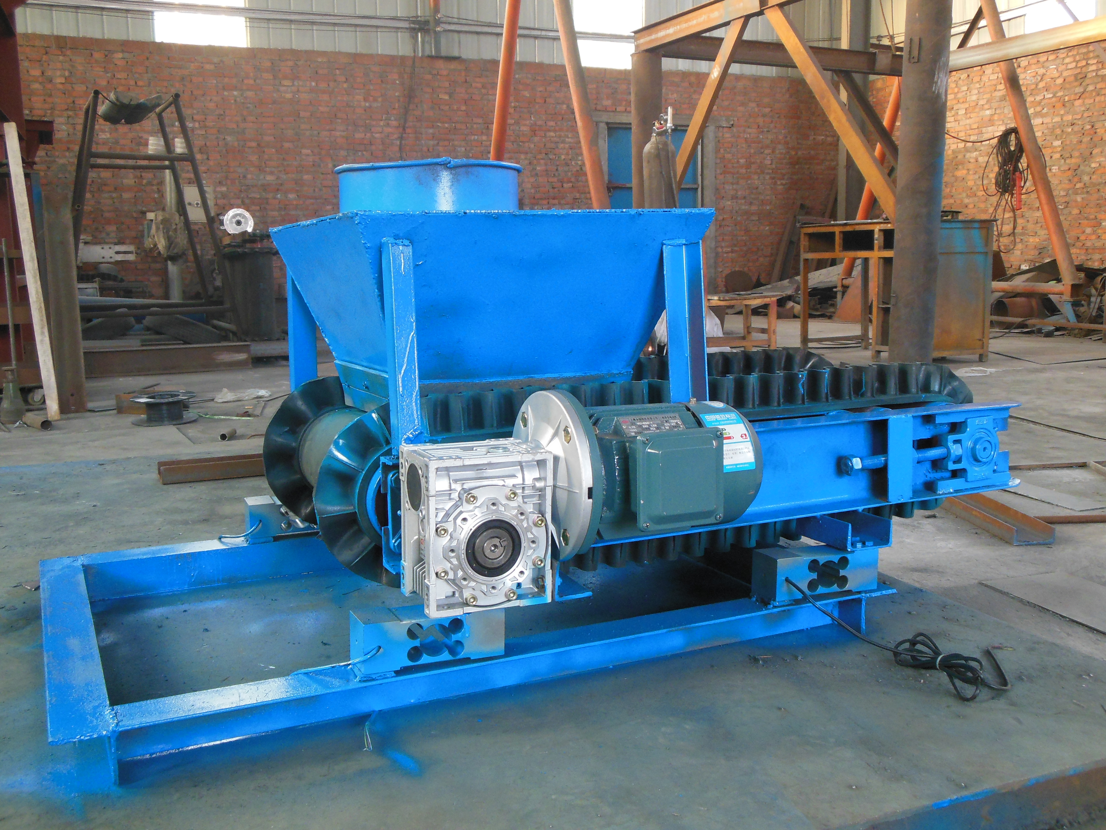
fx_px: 1054
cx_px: 553
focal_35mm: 33
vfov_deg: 42.9
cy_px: 415
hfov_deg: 55.4
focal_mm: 6
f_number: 3.5
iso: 400
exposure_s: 1/25
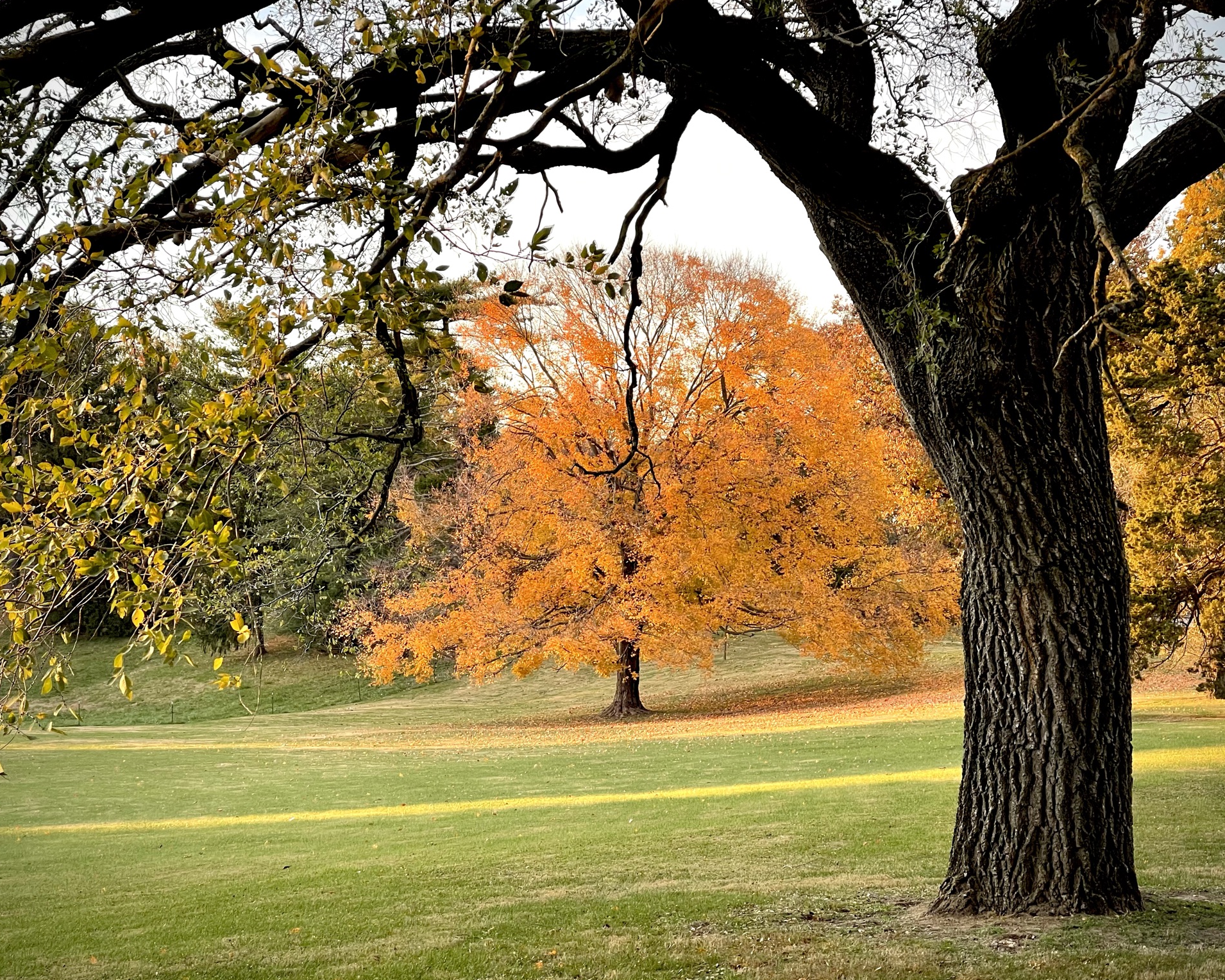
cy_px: 491
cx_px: 627
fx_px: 2429
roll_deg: -2.1
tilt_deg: +0.4
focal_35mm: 67
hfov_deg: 28.3
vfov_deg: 22.8
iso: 50
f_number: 2.2
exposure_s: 1/122
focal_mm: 7.5
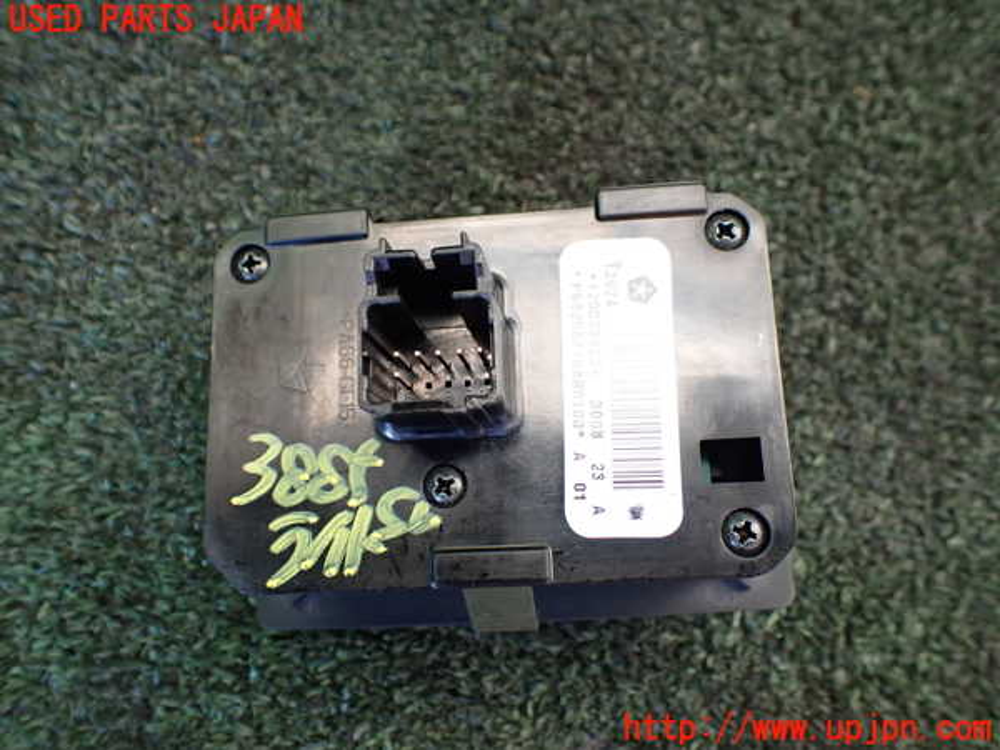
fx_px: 867
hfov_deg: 60.0
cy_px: 375
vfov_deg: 46.8
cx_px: 500
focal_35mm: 30
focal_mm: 5.4
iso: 320
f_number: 2.3
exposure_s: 1/125
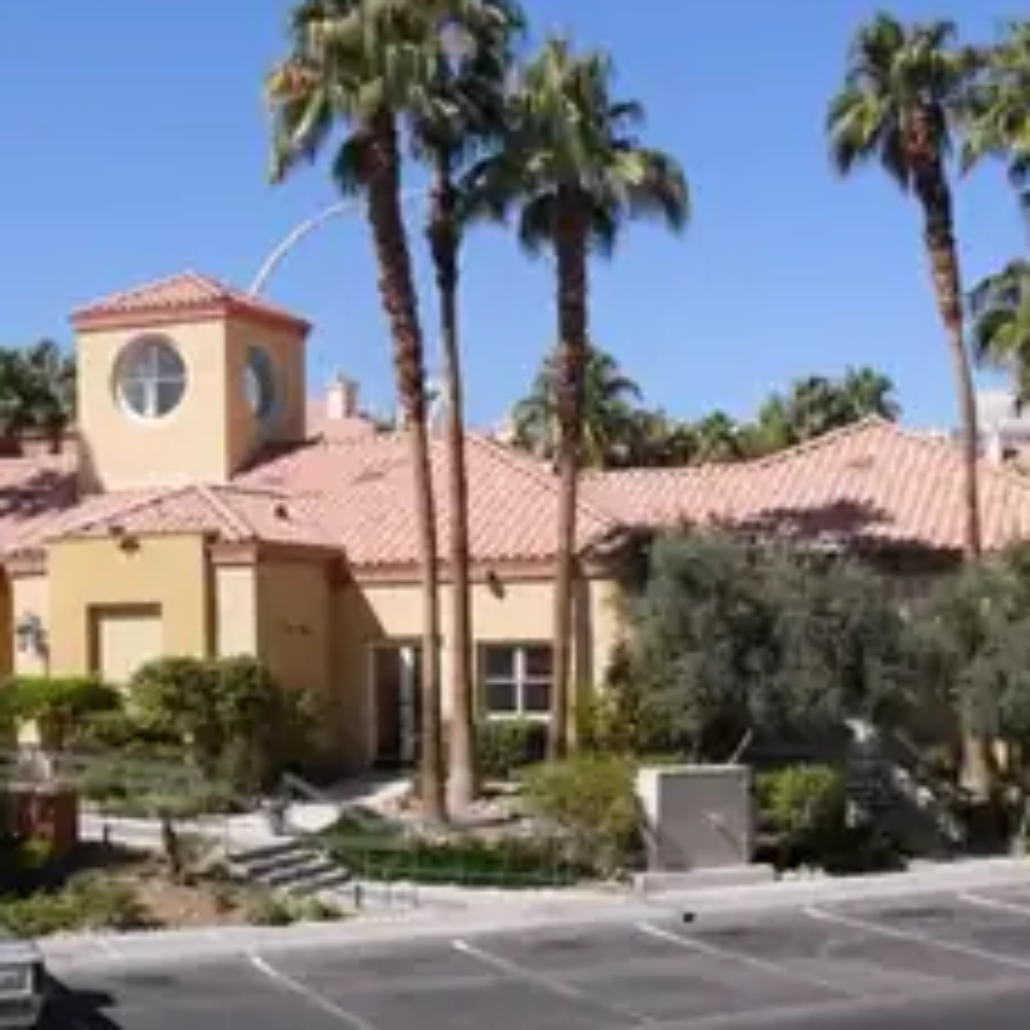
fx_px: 1818
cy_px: 607
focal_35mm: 54
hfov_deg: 31.6
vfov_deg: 31.6
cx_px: 504
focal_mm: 6.3
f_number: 7.6
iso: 80
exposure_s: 1/250
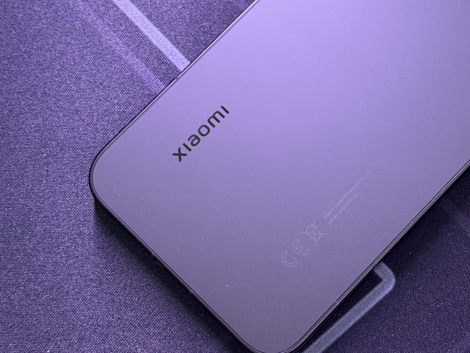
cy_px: 69
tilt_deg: -73.9
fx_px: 1358
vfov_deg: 14.7
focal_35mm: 100
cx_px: 393
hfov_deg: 19.4
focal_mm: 6.76
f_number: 1.78
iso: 400
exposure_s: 1/40
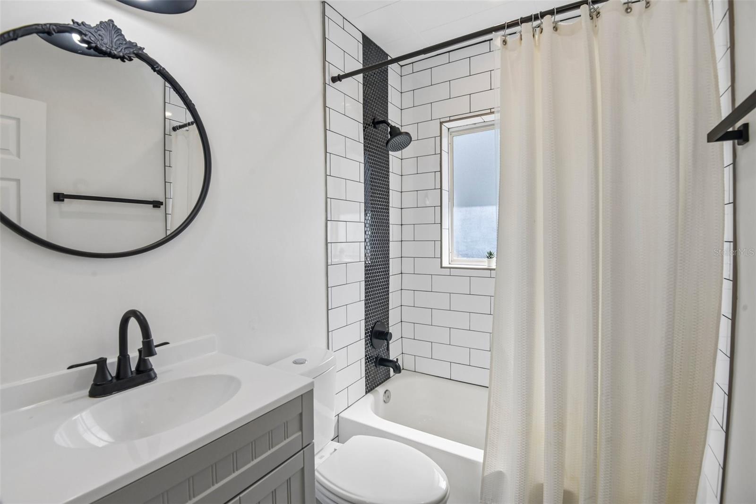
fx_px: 336
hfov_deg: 96.7
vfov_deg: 73.7
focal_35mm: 16
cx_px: 378
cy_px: 252
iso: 400
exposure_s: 1/160
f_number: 8
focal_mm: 16
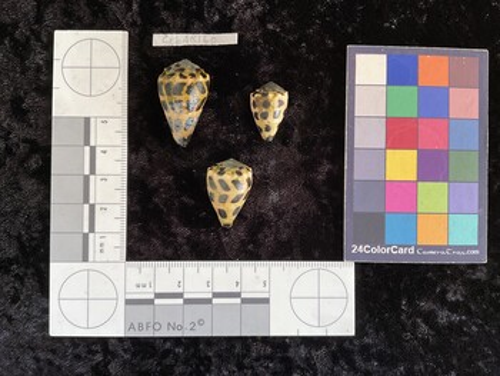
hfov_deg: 61.6
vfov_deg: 48.3
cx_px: 250
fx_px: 419
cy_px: 188
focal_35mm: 29
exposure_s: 1/60
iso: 64
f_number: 1.8
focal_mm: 3
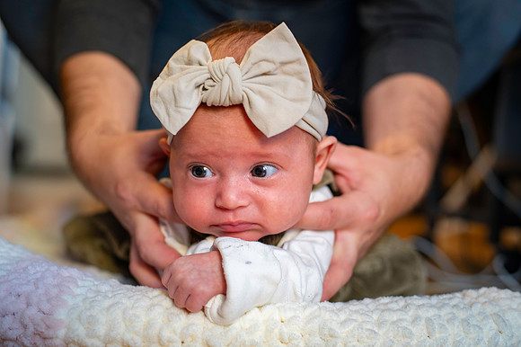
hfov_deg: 39.6
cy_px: 174
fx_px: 723
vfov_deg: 27.0
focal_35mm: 50
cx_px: 260
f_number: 3.2
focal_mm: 50
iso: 1000
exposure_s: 1/60
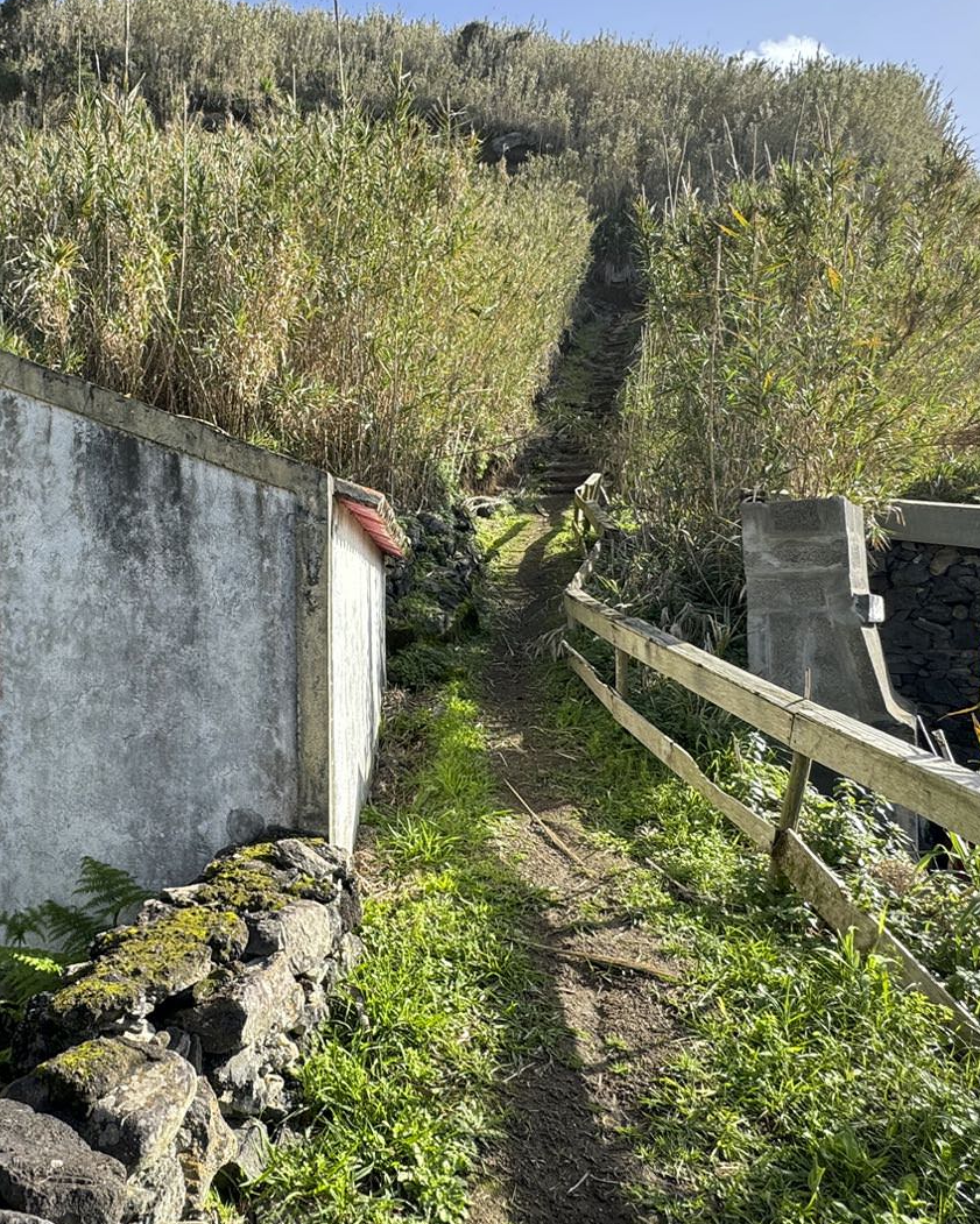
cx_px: 231
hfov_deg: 52.2
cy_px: 559
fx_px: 943
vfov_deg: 65.9
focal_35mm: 26
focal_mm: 2.22
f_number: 2.2
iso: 40
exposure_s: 1/515
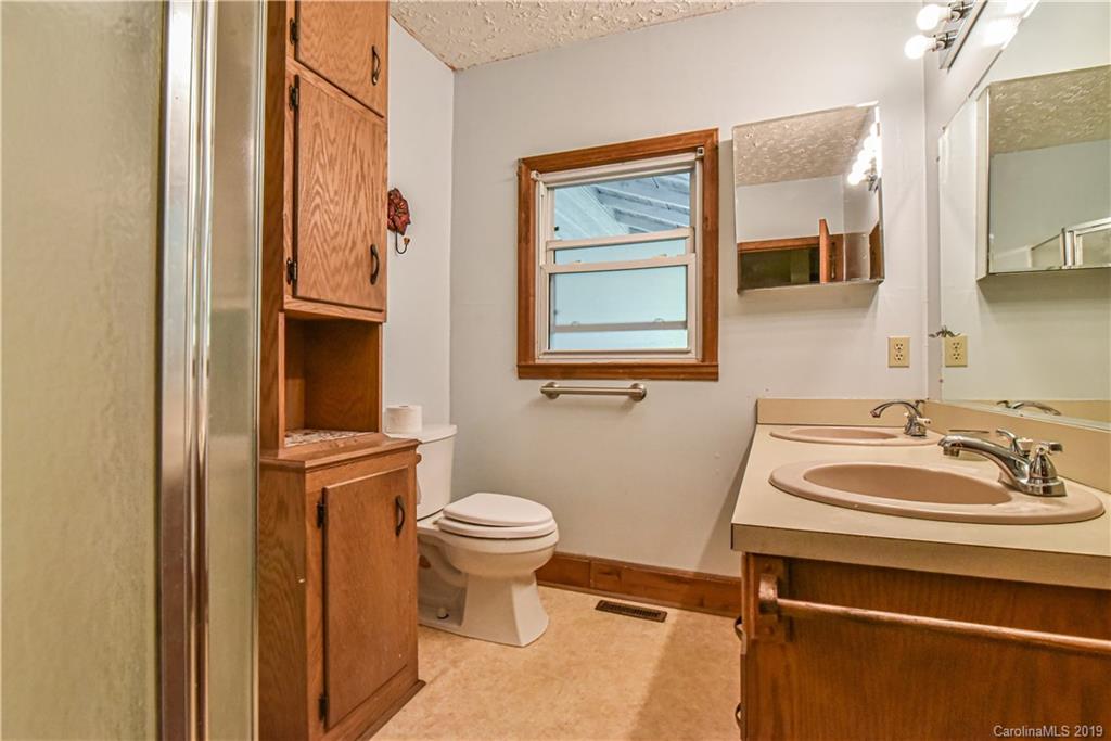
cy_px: 370
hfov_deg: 93.3
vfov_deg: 70.5
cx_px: 556
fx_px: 525
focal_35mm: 17
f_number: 13
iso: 4000
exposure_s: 1/160
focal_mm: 17
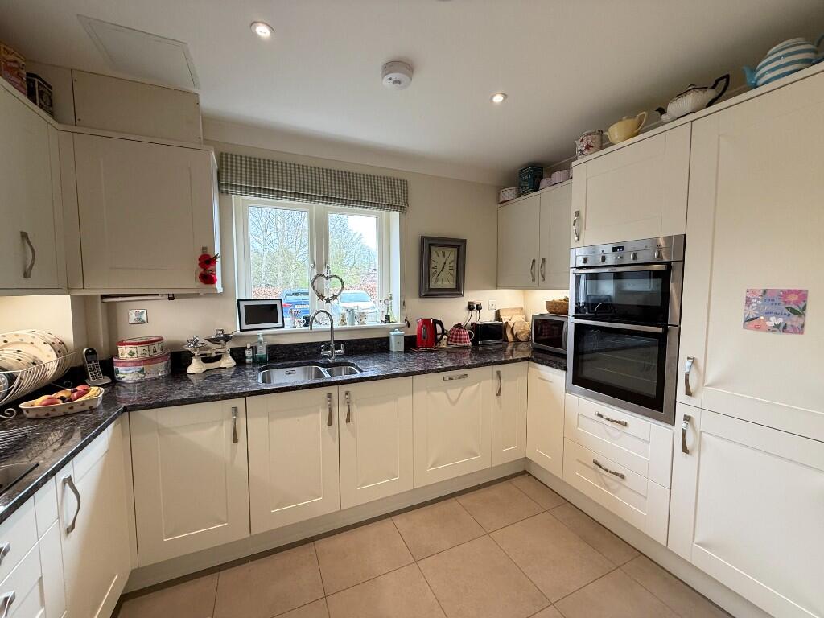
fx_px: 333
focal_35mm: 14
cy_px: 309
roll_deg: +0.2
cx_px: 412
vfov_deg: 85.7
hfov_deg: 102.1
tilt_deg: -3.4
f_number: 2.2
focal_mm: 2.22
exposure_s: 1/100
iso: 100
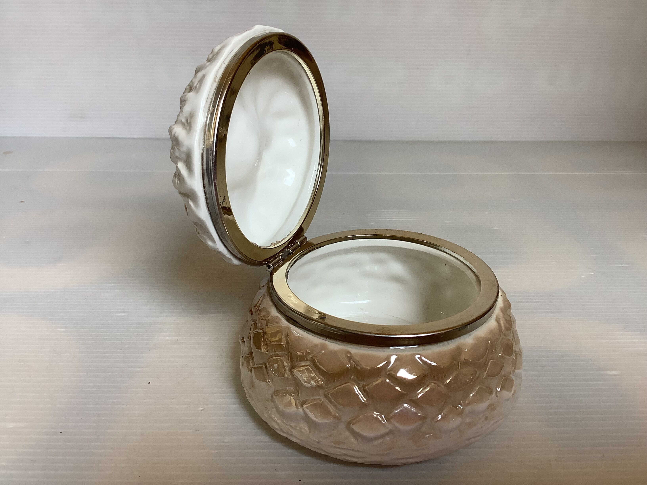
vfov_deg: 45.4
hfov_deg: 58.4
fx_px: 579
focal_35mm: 31
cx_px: 324
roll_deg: -0.2
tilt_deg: -23.0
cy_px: 242
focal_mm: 3.3
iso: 80
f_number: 2.4
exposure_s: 1/60
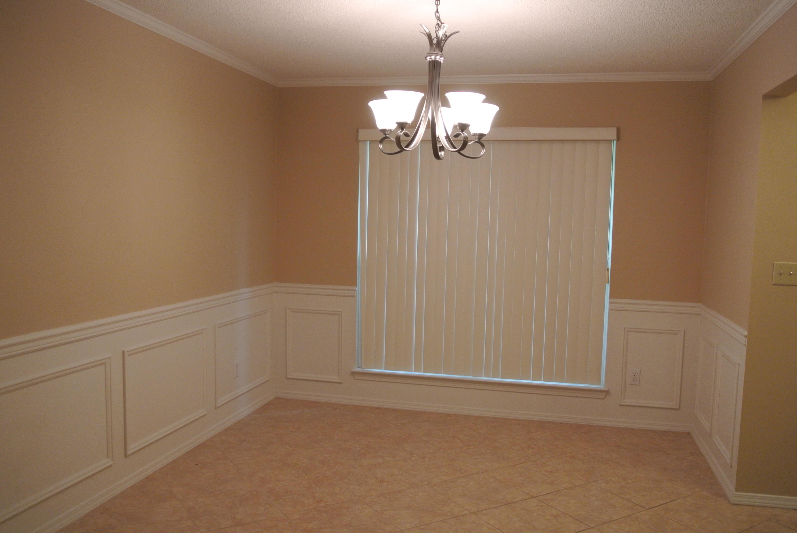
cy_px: 266
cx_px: 398
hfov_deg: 61.9
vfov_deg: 43.7
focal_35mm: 30
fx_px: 665
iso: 360
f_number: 3.5
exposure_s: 1/60
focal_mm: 11.4
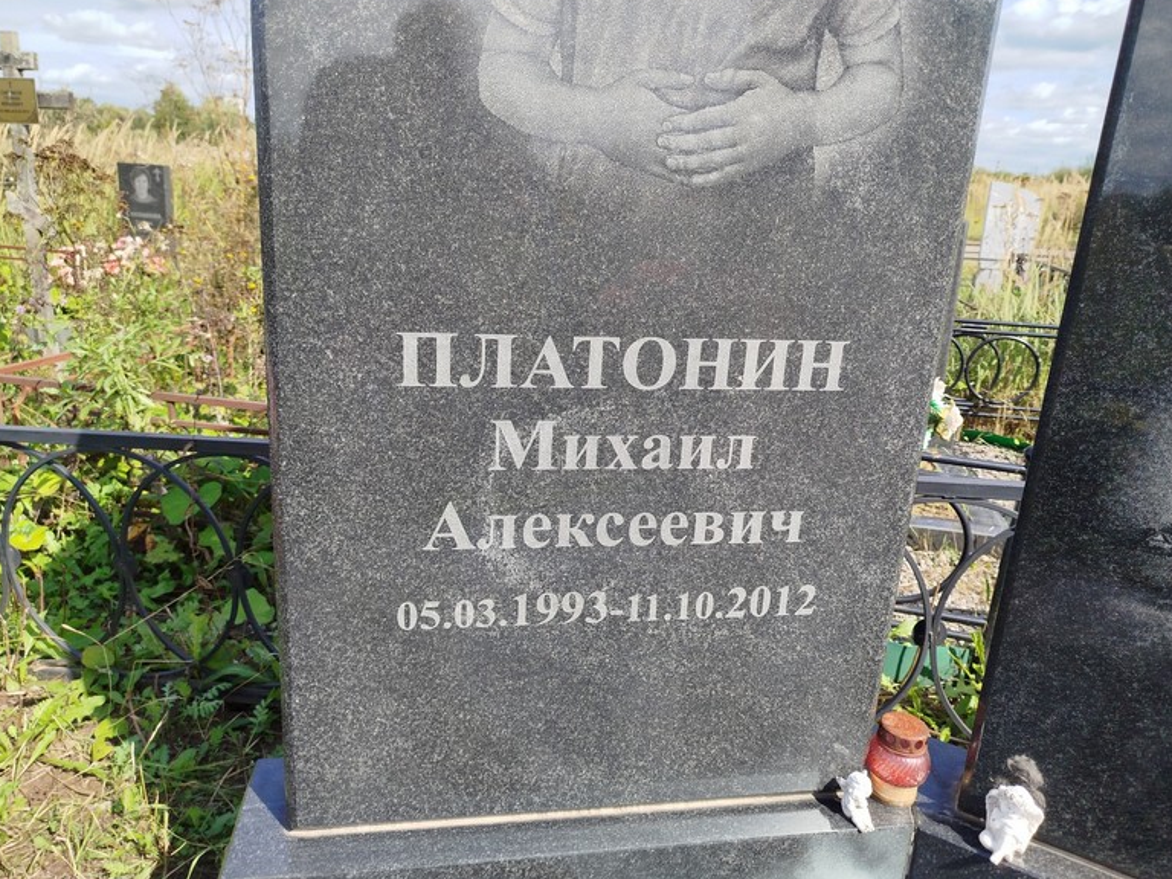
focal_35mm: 25
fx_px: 846
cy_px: 435
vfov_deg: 54.9
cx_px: 575
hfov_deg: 69.4
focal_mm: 5.31
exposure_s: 1/672
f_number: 1.7
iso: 50
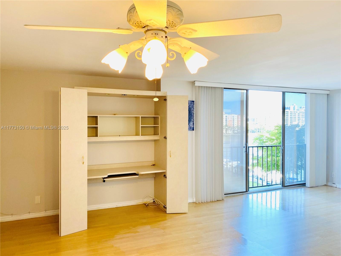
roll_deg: -0.3
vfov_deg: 53.1
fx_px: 256
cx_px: 170
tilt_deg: -0.9
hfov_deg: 67.3
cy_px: 128
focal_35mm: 26
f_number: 1.8
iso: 80
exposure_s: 1/120
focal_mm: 4.25
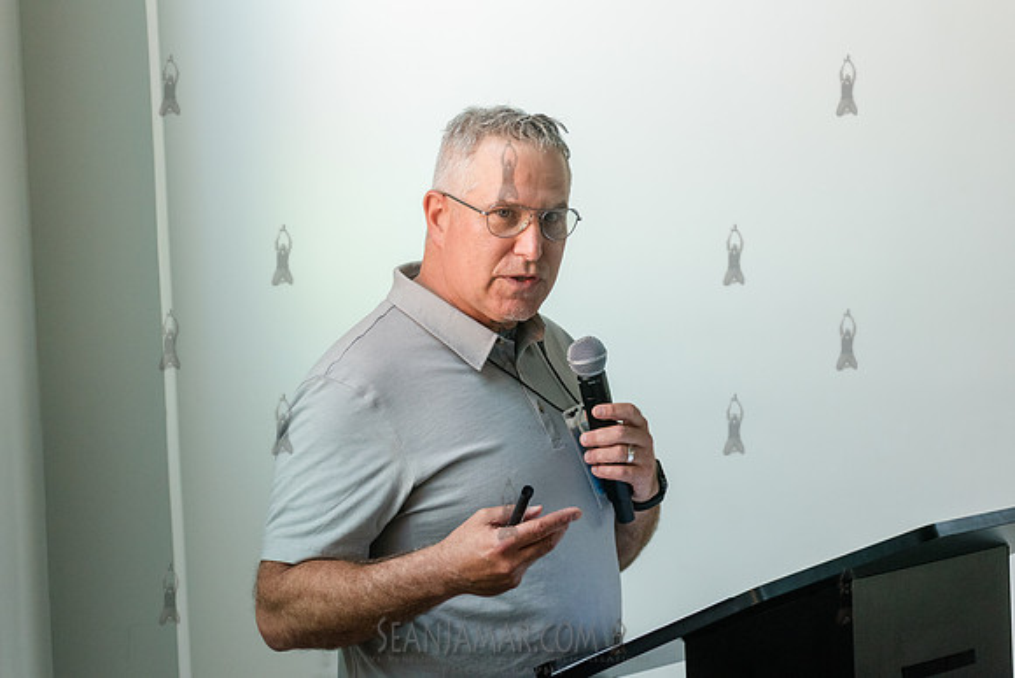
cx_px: 508
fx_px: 2256
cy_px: 339
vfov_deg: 17.1
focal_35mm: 80
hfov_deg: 25.4
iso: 4000
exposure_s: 1/320
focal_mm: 80
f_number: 4
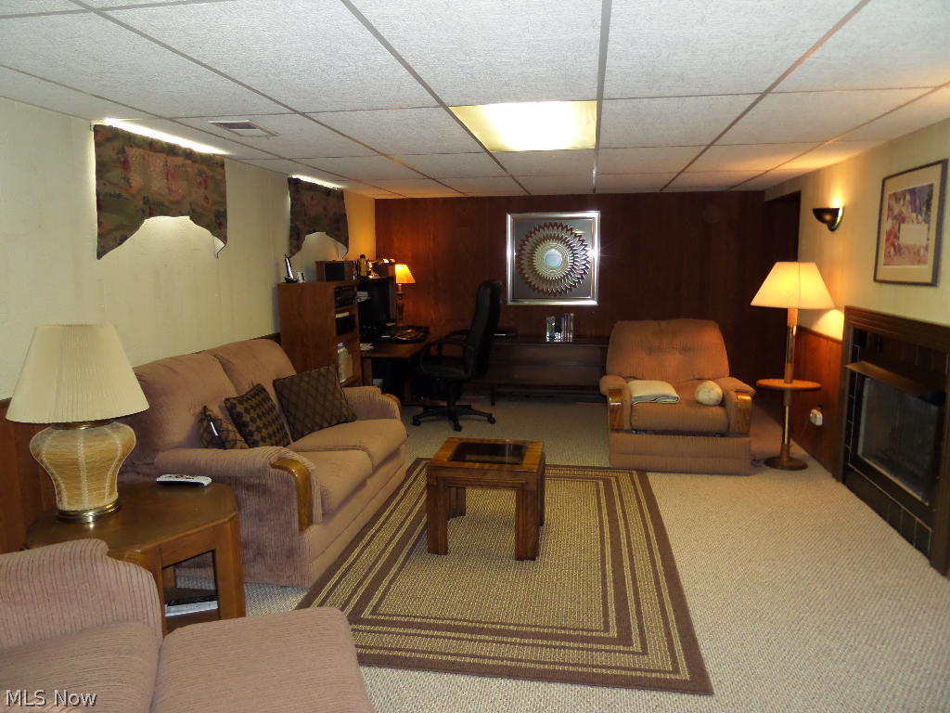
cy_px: 356
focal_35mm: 24
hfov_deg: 71.6
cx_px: 475
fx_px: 659
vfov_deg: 56.8
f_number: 3.2
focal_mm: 4
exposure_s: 1/30
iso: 400
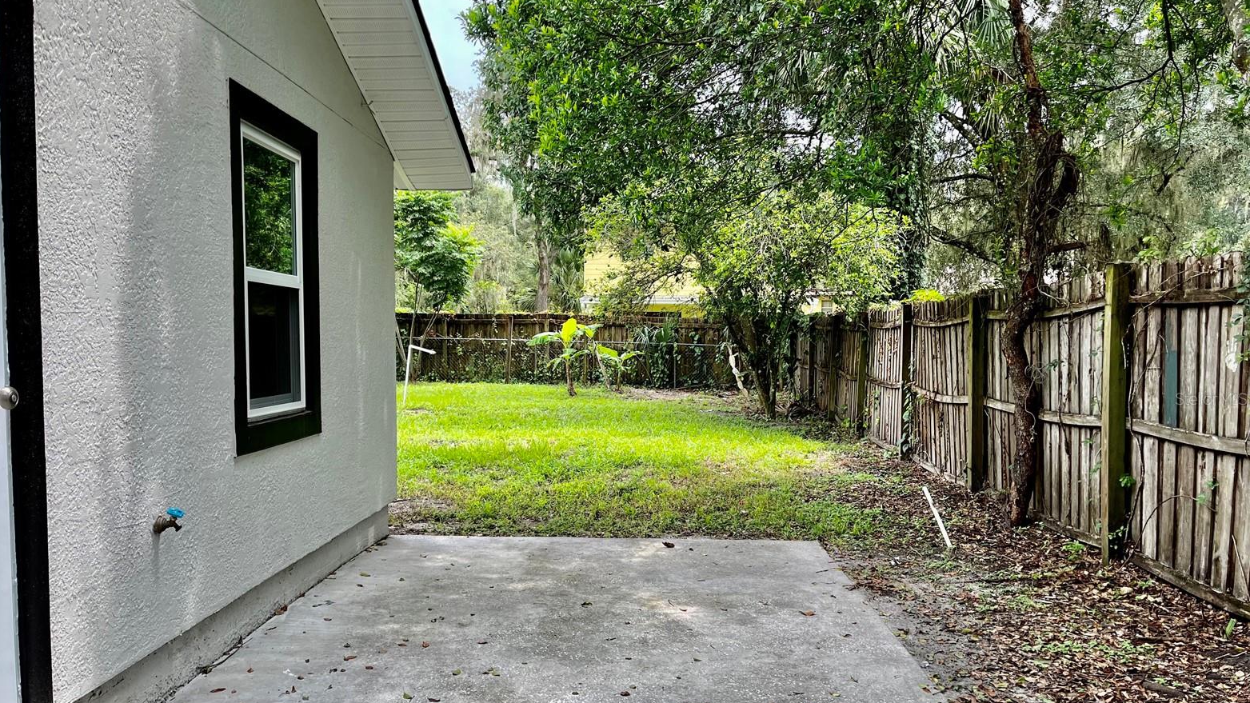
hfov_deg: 66.1
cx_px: 611
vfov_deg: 40.1
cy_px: 398
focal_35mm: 29
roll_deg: +0.2
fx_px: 961
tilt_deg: -3.5
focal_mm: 5.1
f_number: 1.6
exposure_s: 1/618
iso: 50
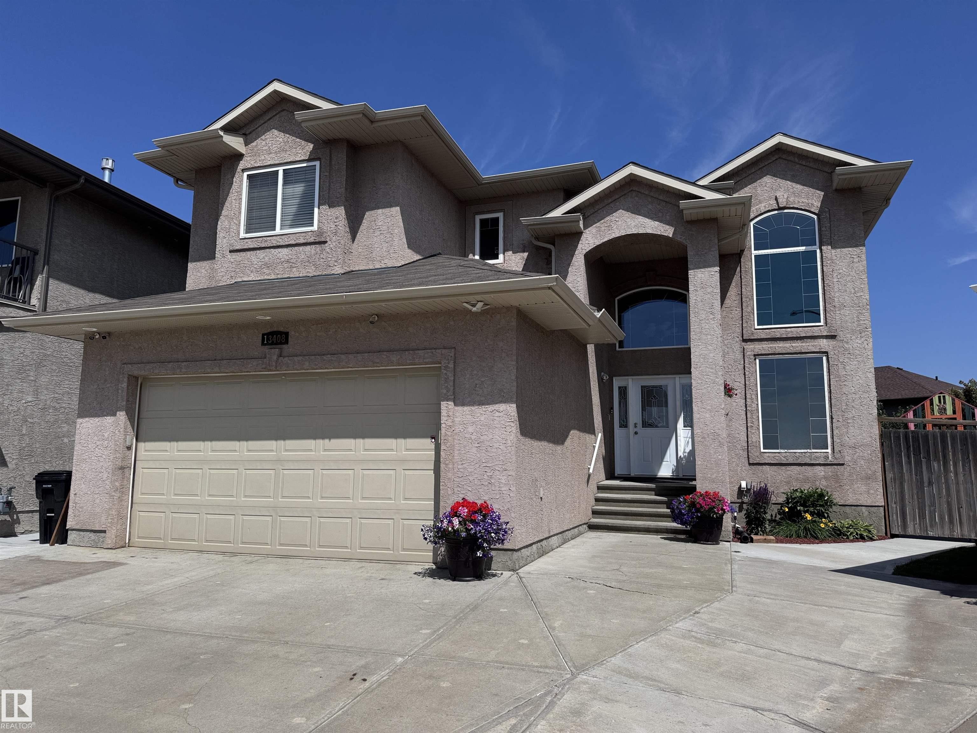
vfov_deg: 56.8
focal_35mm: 24
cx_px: 488
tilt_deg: +8.1
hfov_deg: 71.6
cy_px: 366
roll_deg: -0.5
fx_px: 677
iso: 80
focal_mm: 6.76
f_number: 1.78
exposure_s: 1/7937
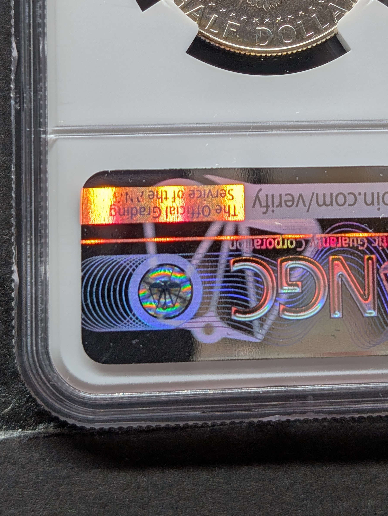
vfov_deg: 22.8
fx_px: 1252
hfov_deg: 17.5
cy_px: 77
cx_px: 272
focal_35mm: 84
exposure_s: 1/51.3
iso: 28
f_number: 1.68
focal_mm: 6.9
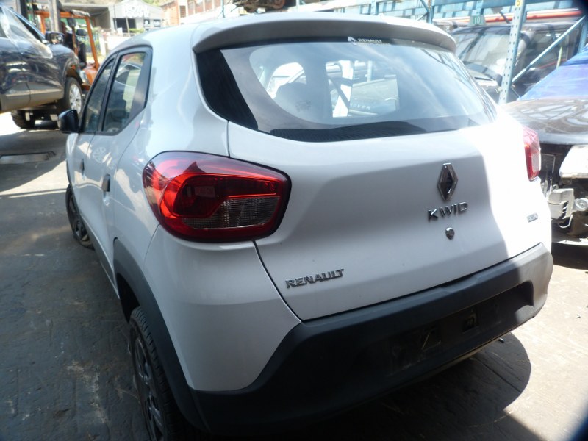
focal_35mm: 25
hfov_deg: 69.4
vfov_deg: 54.9
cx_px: 294
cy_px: 220
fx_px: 425
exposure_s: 1/125
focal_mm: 4.5
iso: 80
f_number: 3.2
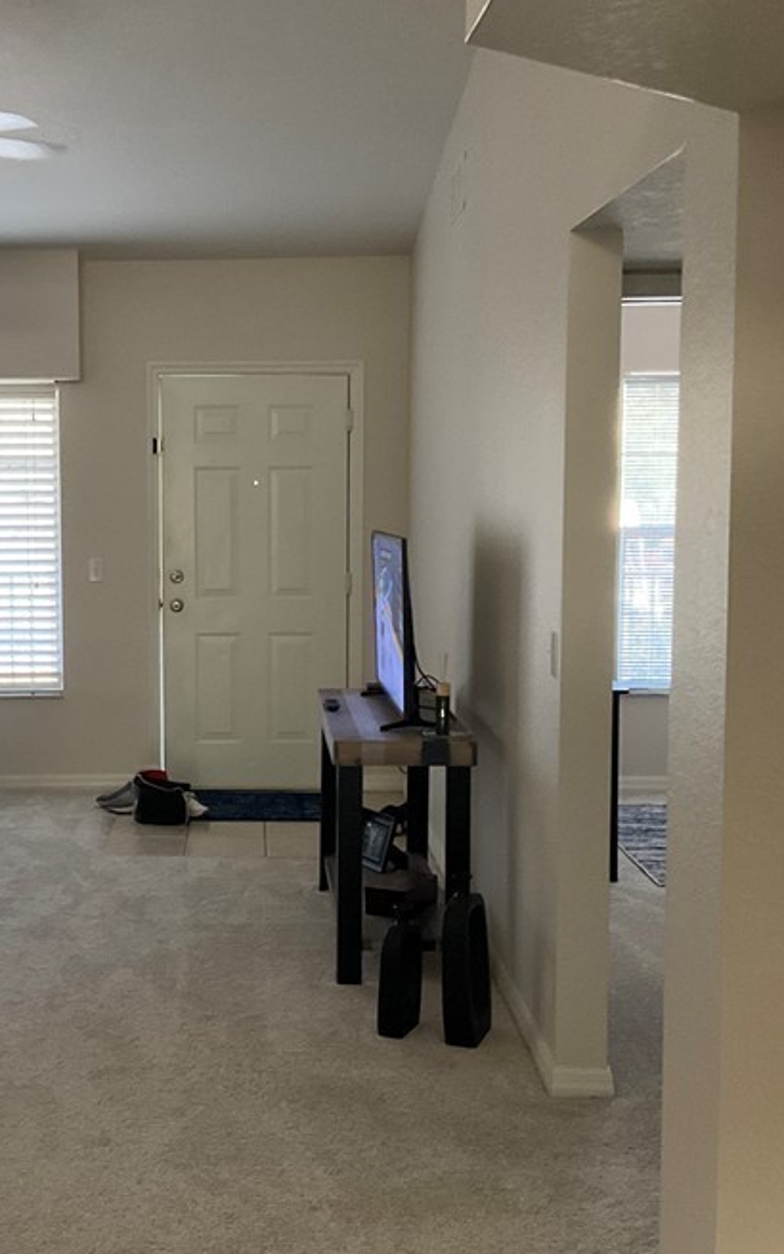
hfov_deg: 26.6
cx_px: 205
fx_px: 1641
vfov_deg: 41.8
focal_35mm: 48
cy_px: 642
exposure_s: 1/60
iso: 250
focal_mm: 3
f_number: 1.8
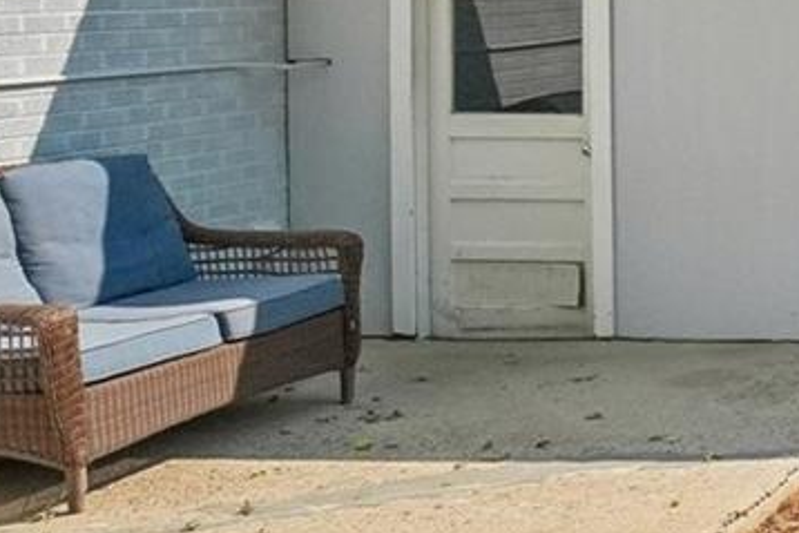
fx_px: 1488
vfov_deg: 19.8
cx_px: 1504
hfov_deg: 20.0
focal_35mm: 67
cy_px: 18
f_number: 8
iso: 400
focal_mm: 10
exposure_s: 1/2000
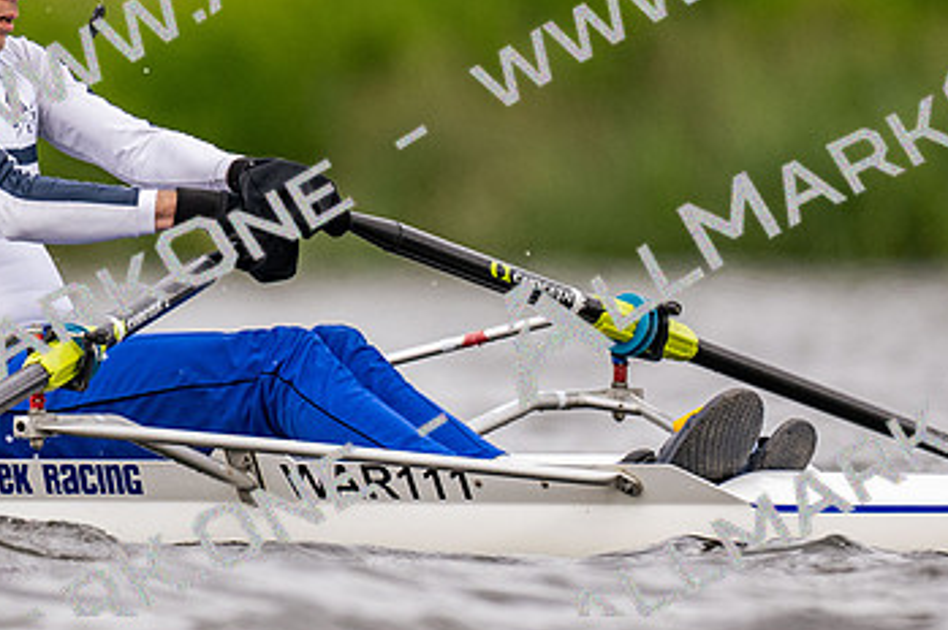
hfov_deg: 1.4
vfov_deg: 0.9
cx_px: 272
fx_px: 39331
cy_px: 152
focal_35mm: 1495
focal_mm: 600
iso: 720
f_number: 4
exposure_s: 1/2500
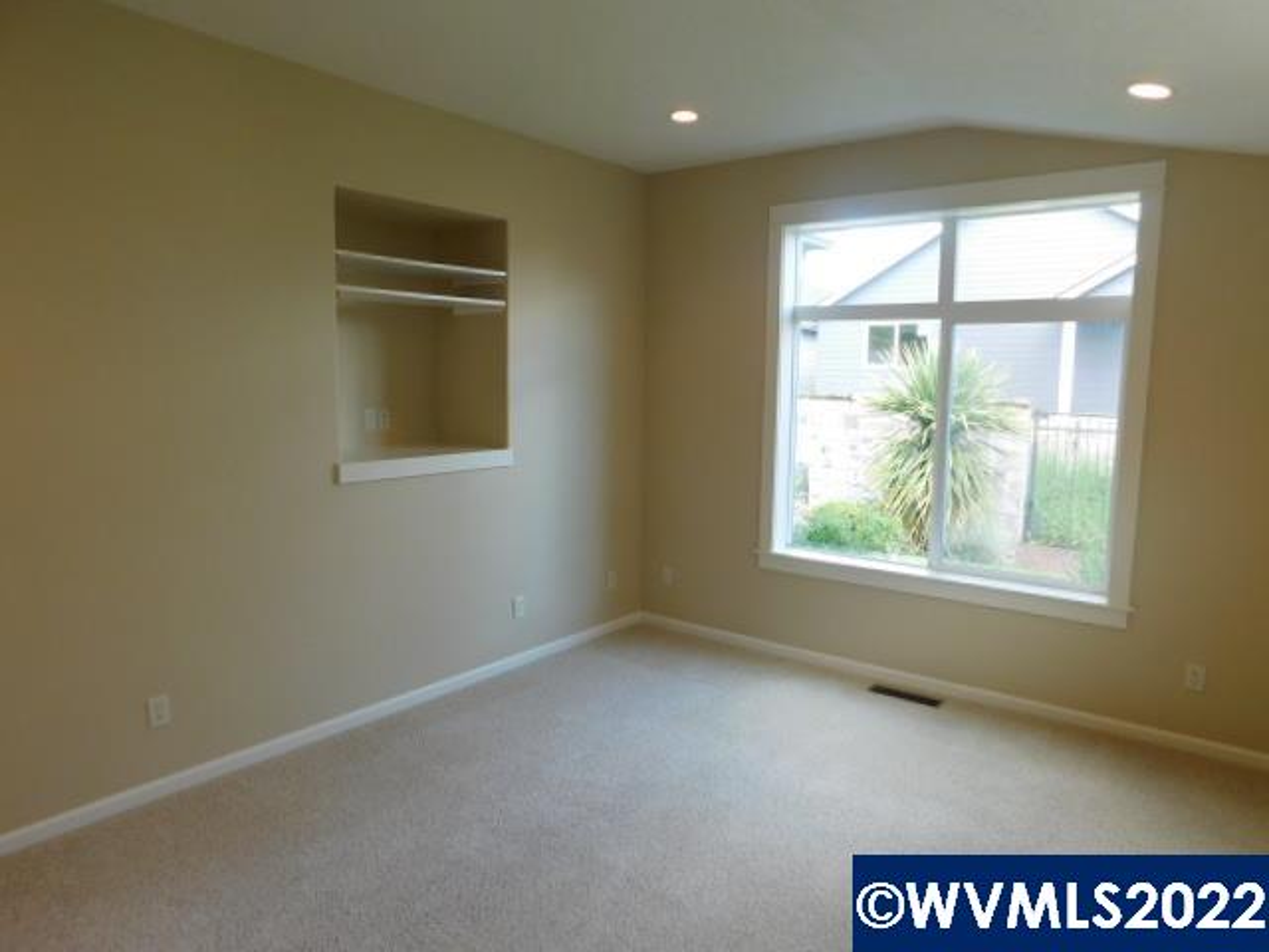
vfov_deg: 58.9
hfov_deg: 73.9
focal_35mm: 23
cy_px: 476
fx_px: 843
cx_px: 634
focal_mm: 4
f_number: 3
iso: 125
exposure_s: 1/60
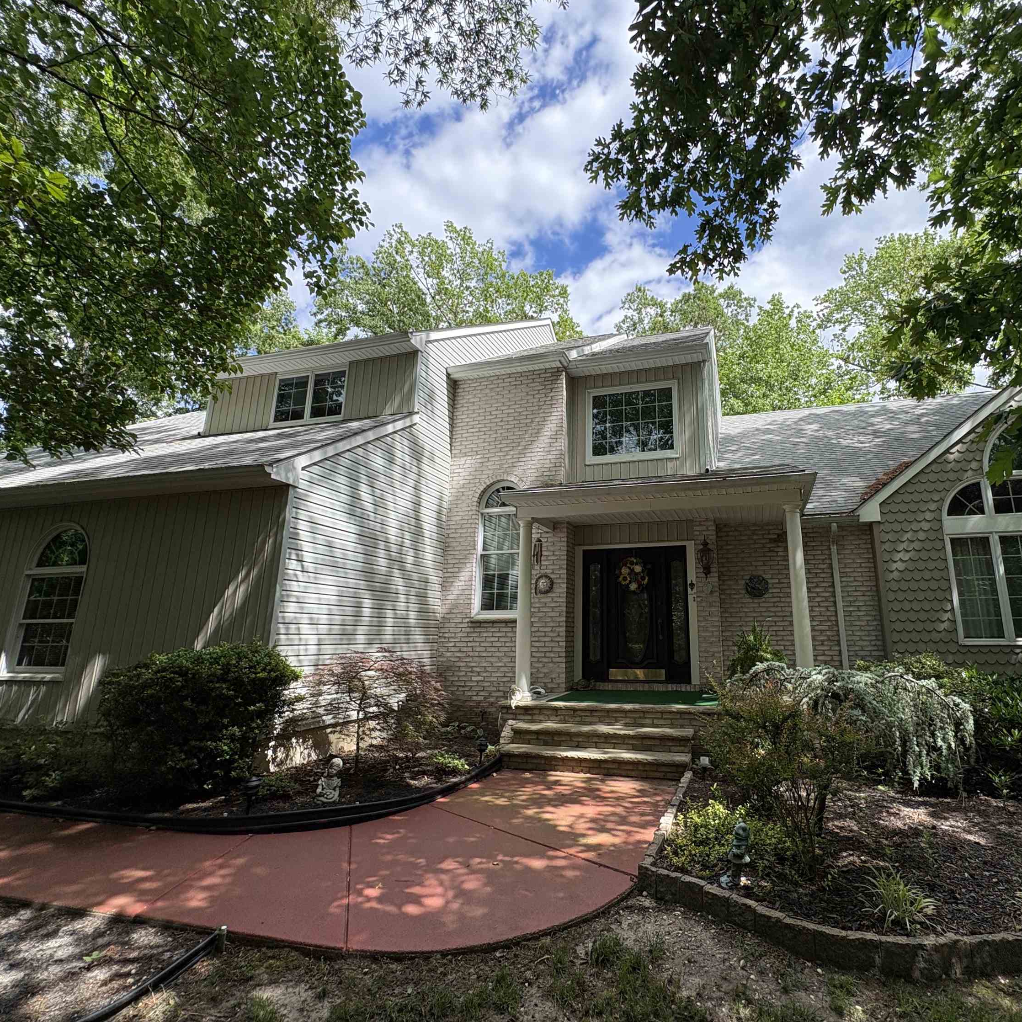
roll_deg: +1.0
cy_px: 503
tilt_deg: +13.1
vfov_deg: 84.0
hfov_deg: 83.1
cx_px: 604
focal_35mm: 17
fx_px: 568
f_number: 2.2
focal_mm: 2.22
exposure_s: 1/980
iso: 64
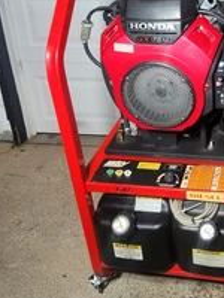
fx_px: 397
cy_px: 70
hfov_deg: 29.5
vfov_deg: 40.0
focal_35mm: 46
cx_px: 221
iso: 64
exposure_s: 1/60
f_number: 1.8
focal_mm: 5.4
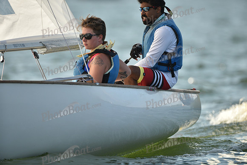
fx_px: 4117
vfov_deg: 2.3
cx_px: 124
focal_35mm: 600
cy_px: 82
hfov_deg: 3.4
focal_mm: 600
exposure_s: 1/2000
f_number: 4
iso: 250
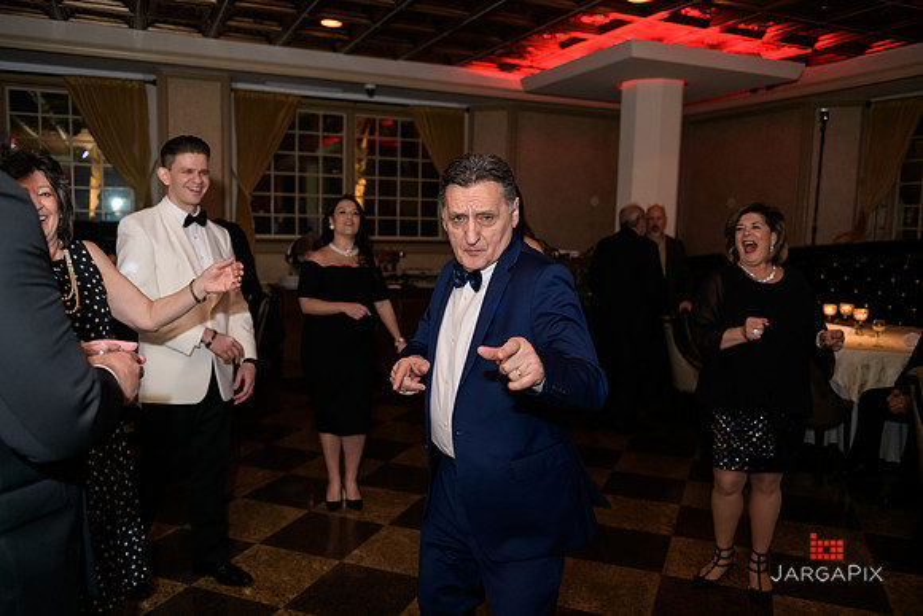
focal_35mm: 29
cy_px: 308
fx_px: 744
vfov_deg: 45.0
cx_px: 462
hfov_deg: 63.6
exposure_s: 1/125
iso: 1600
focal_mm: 29
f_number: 3.2
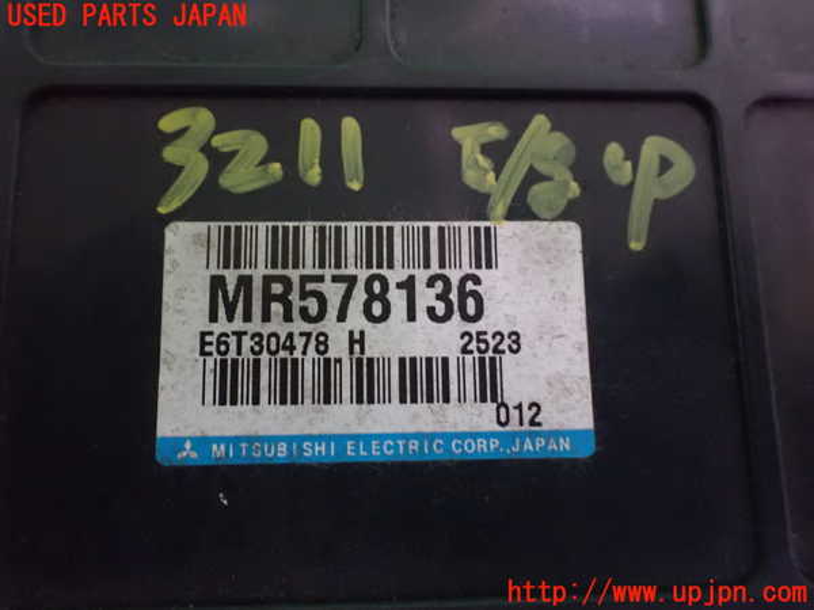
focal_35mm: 30
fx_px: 705
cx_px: 407
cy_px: 305
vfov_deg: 46.8
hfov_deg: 60.0
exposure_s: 1/25
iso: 1600
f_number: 2.3
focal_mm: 5.4
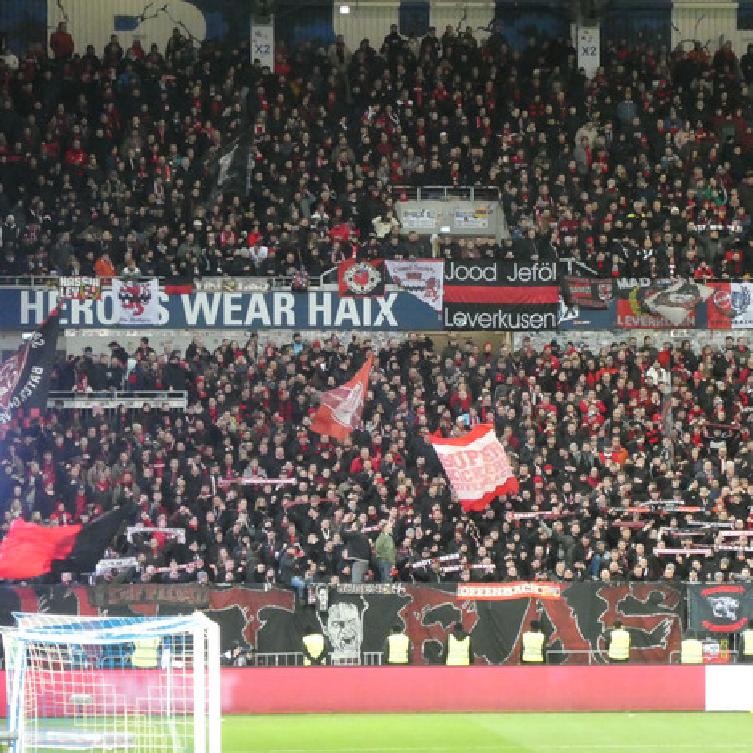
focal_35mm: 163
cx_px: 427
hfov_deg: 10.7
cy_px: 384
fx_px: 4012
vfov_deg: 10.7
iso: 1250
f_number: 5.3
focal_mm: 24.2
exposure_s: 1/80
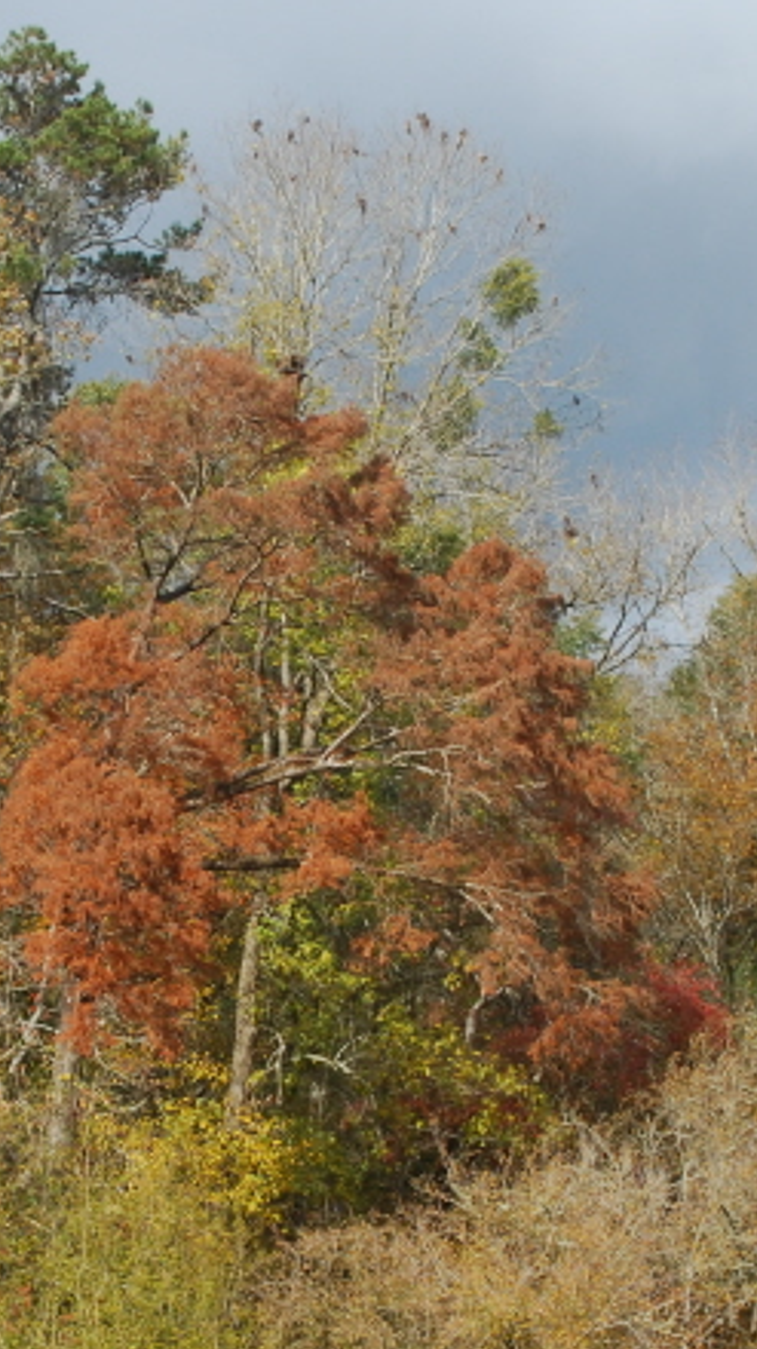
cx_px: 270
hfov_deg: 8.9
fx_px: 4861
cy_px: 863
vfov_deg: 15.8
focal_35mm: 136
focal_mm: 38
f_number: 9
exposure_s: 1/125
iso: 200
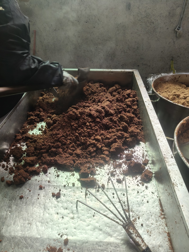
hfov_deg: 56.8
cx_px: 94
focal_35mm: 24
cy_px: 126
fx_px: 175
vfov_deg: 71.6
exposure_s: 1/100
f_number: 1.8
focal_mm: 5.59
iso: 125
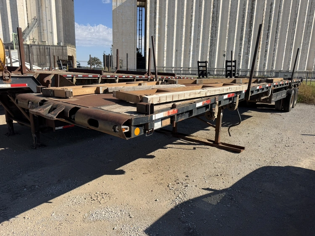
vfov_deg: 56.8
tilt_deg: -12.3
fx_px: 218
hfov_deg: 71.6
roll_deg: -2.1
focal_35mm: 24
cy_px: 118
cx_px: 158
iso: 80
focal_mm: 6.76
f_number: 1.78
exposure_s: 1/4975
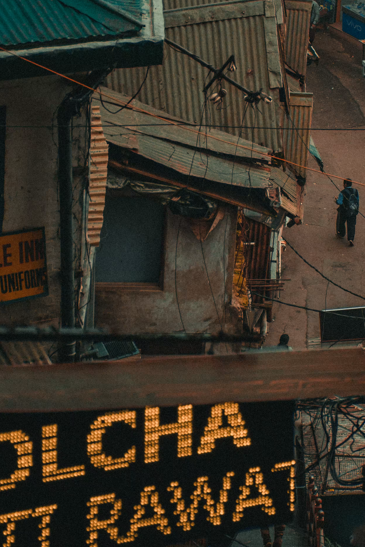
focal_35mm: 169
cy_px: 148
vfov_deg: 12.1
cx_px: 274
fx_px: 2570
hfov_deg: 8.1
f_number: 5
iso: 100
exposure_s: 1/250
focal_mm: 70
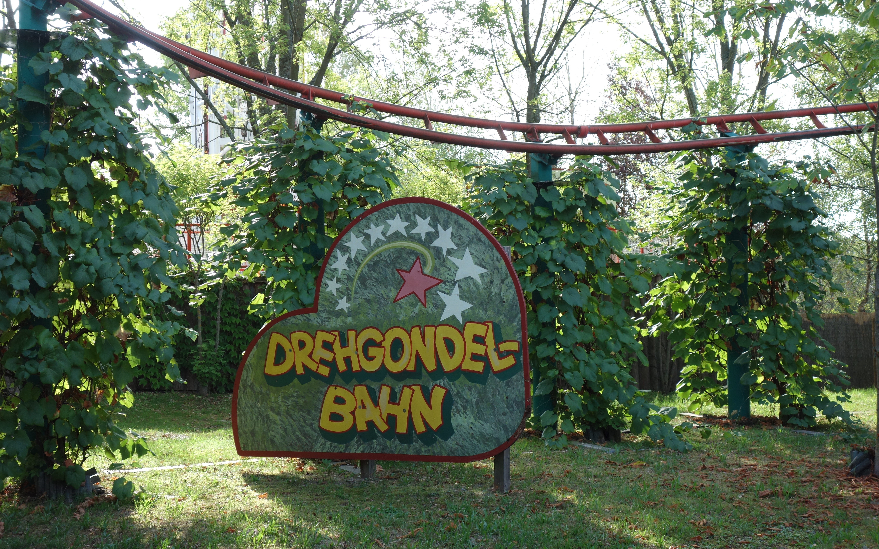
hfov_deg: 40.3
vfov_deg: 25.8
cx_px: 440
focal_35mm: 50
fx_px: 1198
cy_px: 263
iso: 125
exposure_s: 1/160
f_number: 3.5
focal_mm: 18.02
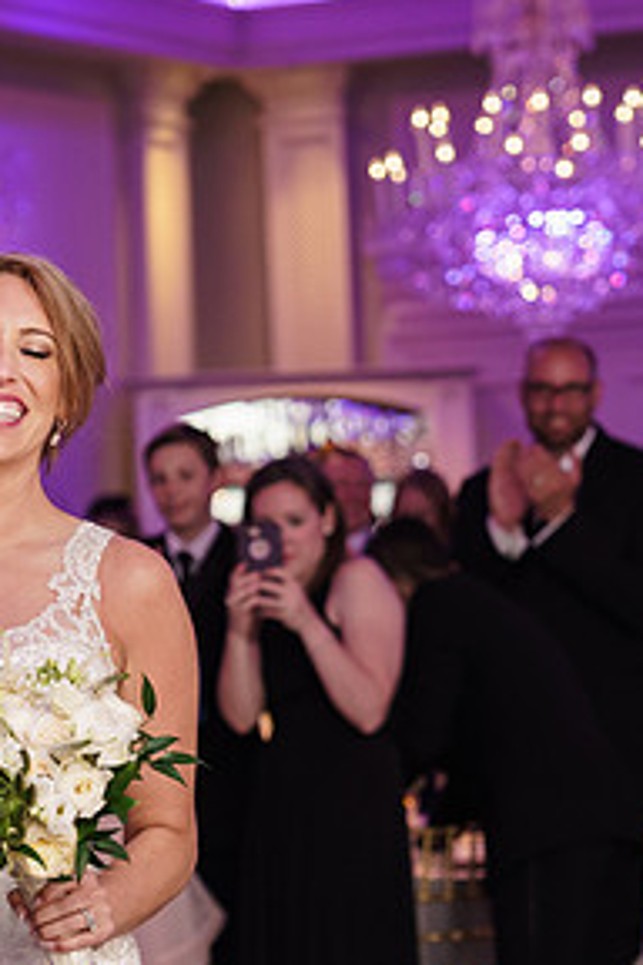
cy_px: 746
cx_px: 41
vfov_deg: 13.0
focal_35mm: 157
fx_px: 4206
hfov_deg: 8.7
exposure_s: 1/160
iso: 1250
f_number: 2.8
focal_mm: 64
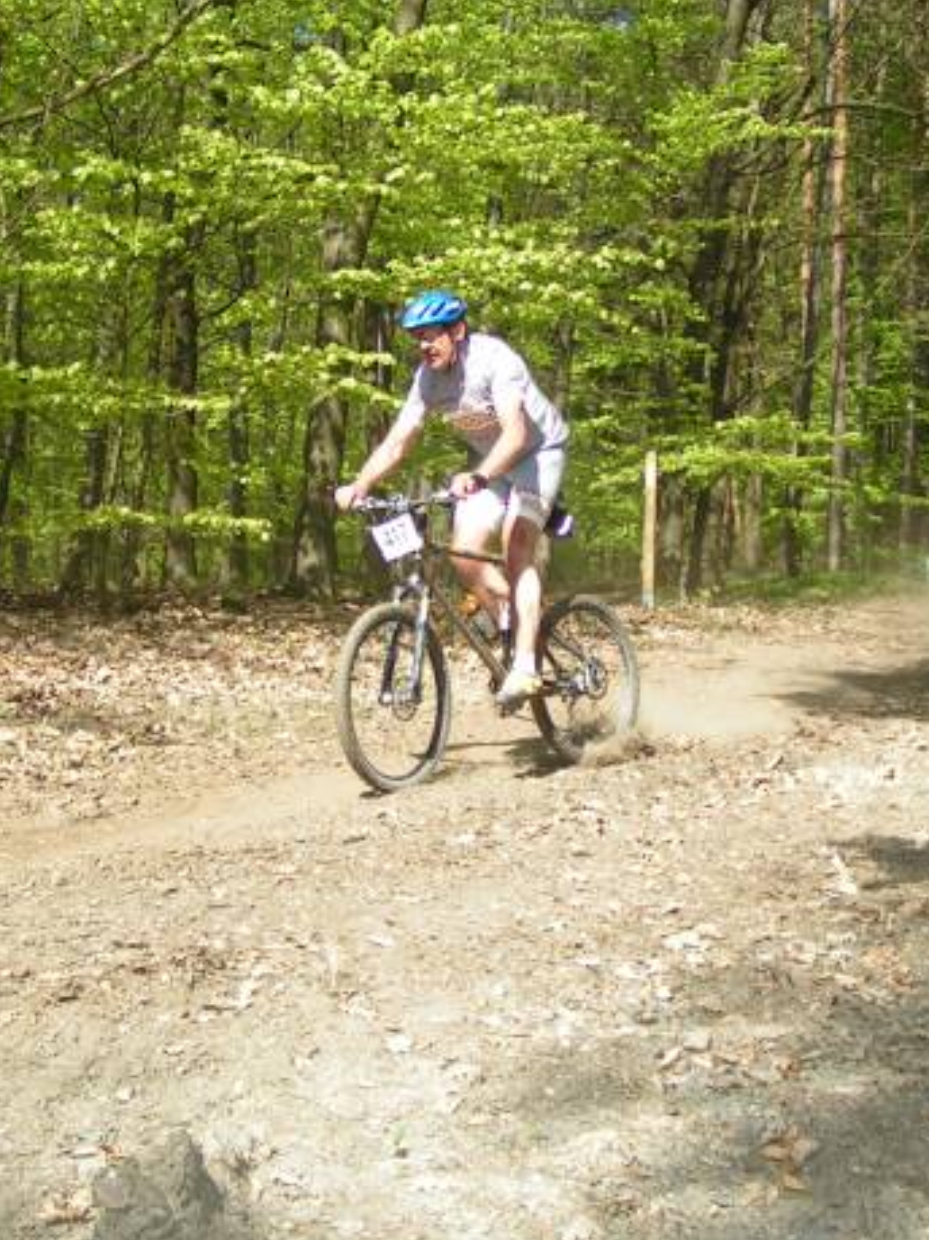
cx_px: 505
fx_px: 2076
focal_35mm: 58
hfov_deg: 25.2
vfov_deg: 33.2
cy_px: 577
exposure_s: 1/640
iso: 80
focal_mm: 5.8
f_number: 2.8
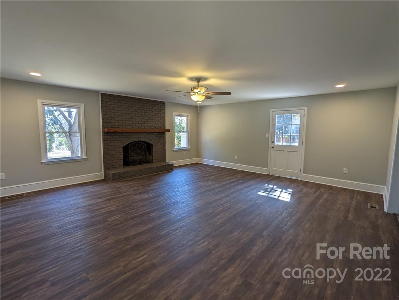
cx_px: 200
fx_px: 184
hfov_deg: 94.5
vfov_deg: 78.1
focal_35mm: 16
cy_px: 150
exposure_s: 1/40
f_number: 2.2
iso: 42
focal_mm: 2.22
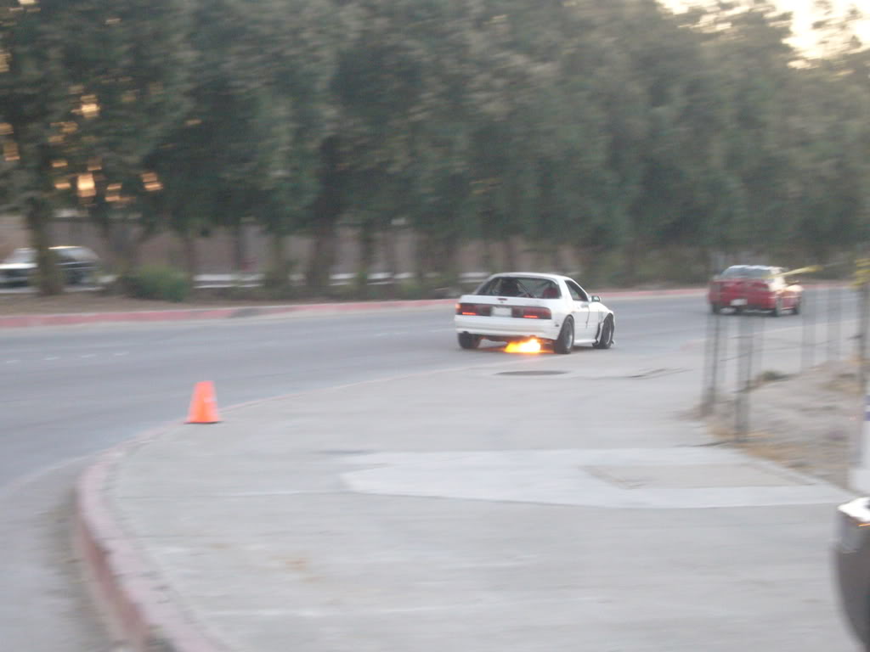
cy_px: 326
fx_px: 2564
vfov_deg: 14.5
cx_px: 435
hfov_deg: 19.3
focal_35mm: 102
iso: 250
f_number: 5.6
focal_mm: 16.8
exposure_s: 1/30
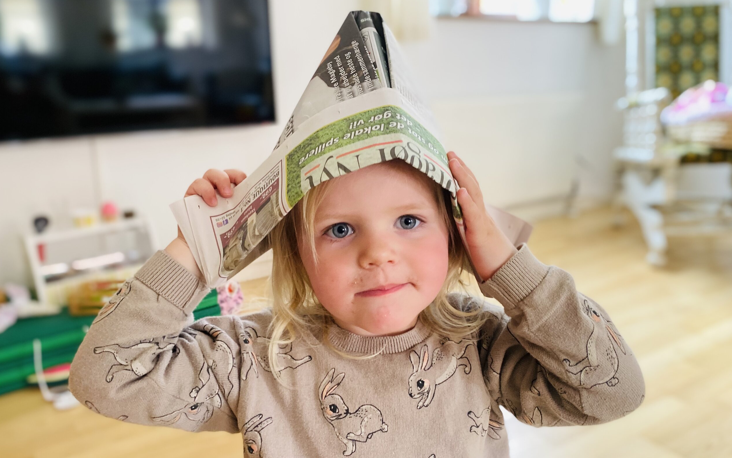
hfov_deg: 66.5
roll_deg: +0.8
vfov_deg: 44.4
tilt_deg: -17.9
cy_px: 262
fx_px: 559
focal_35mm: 28
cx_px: 366
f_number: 1.8
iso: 250
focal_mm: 4.25
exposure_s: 1/60
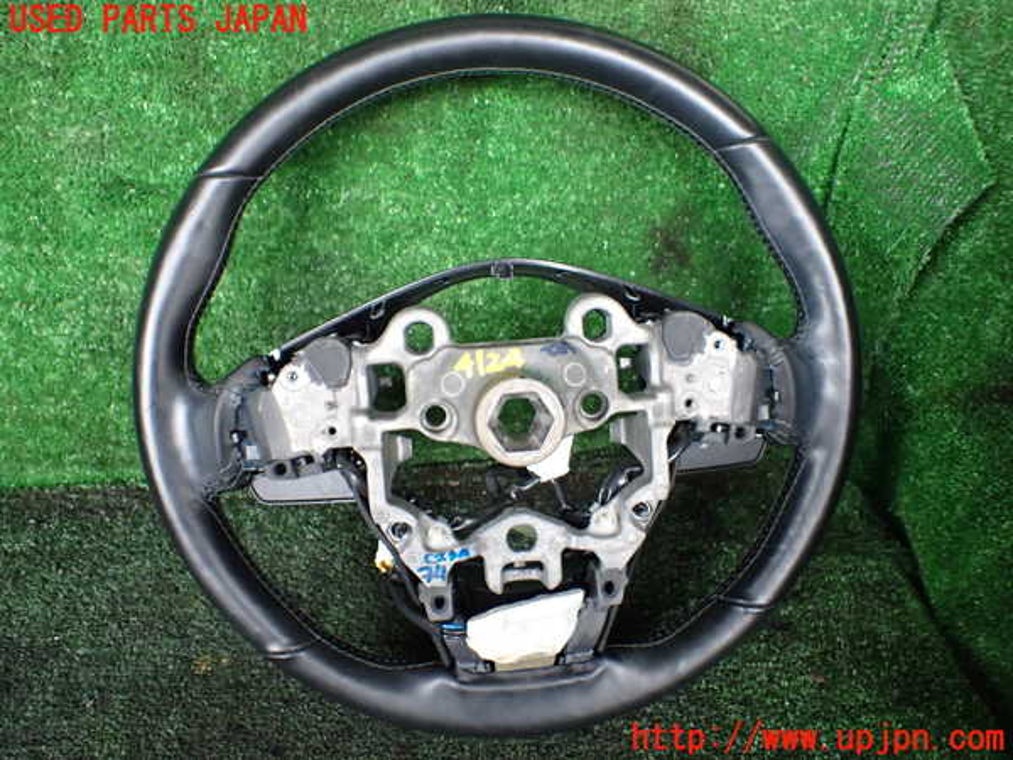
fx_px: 878
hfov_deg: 60.0
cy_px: 380
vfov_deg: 46.8
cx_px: 506
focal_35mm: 30
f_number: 2.3
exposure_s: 1/125
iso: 500
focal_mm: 5.4
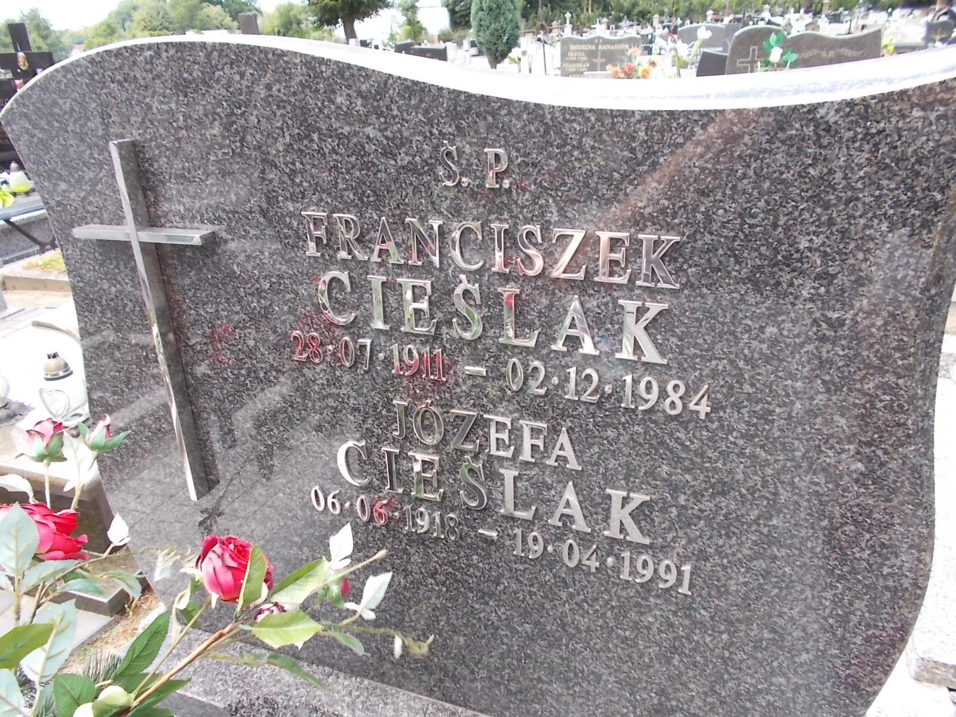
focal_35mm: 26
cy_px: 358
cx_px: 478
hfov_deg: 67.3
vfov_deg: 53.1
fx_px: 718
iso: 80
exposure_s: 1/100
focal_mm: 4.6
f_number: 3.2
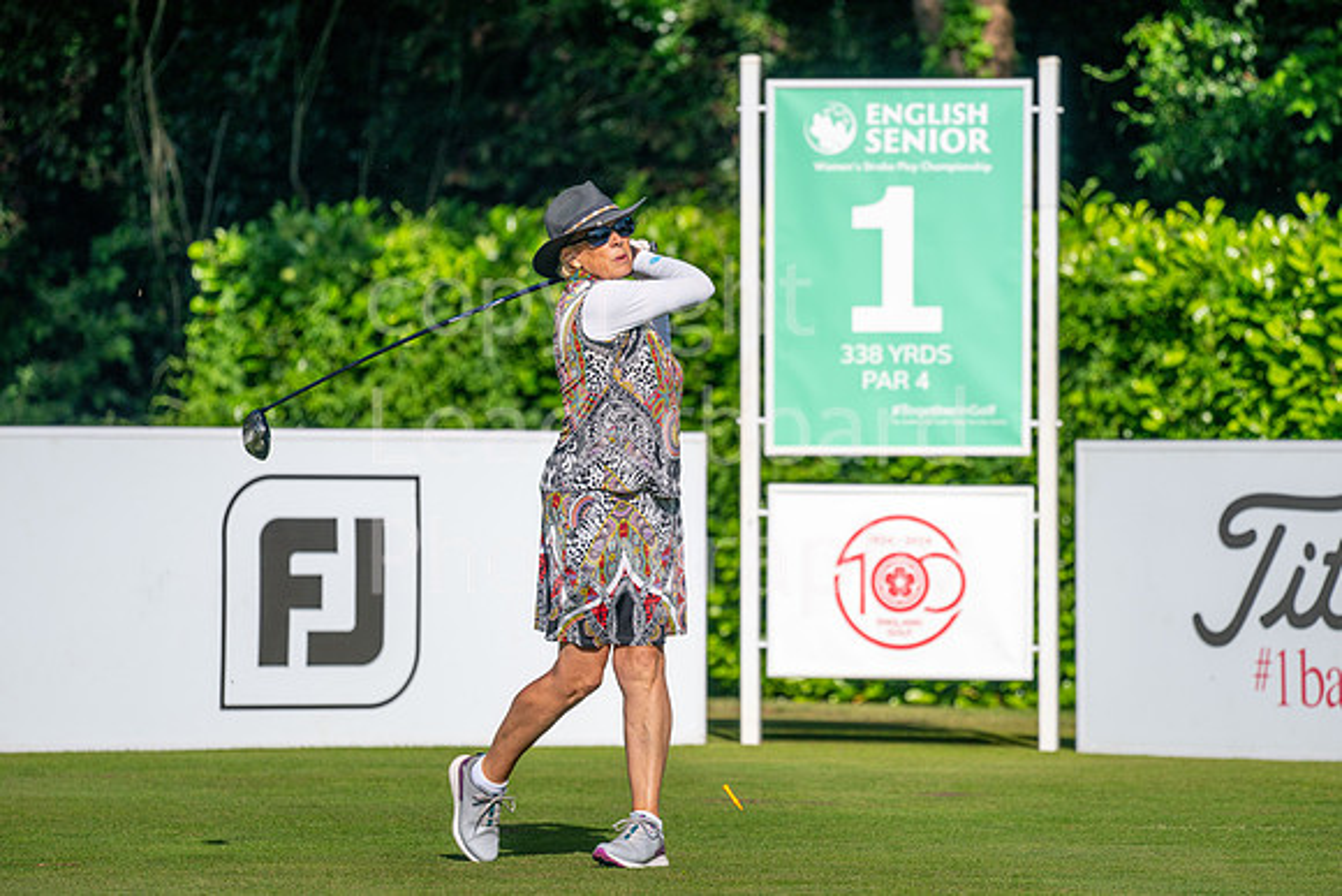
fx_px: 11185
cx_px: 671
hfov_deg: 6.9
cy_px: 448
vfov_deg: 4.6
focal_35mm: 300
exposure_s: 1/4000
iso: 200
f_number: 5
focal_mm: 300
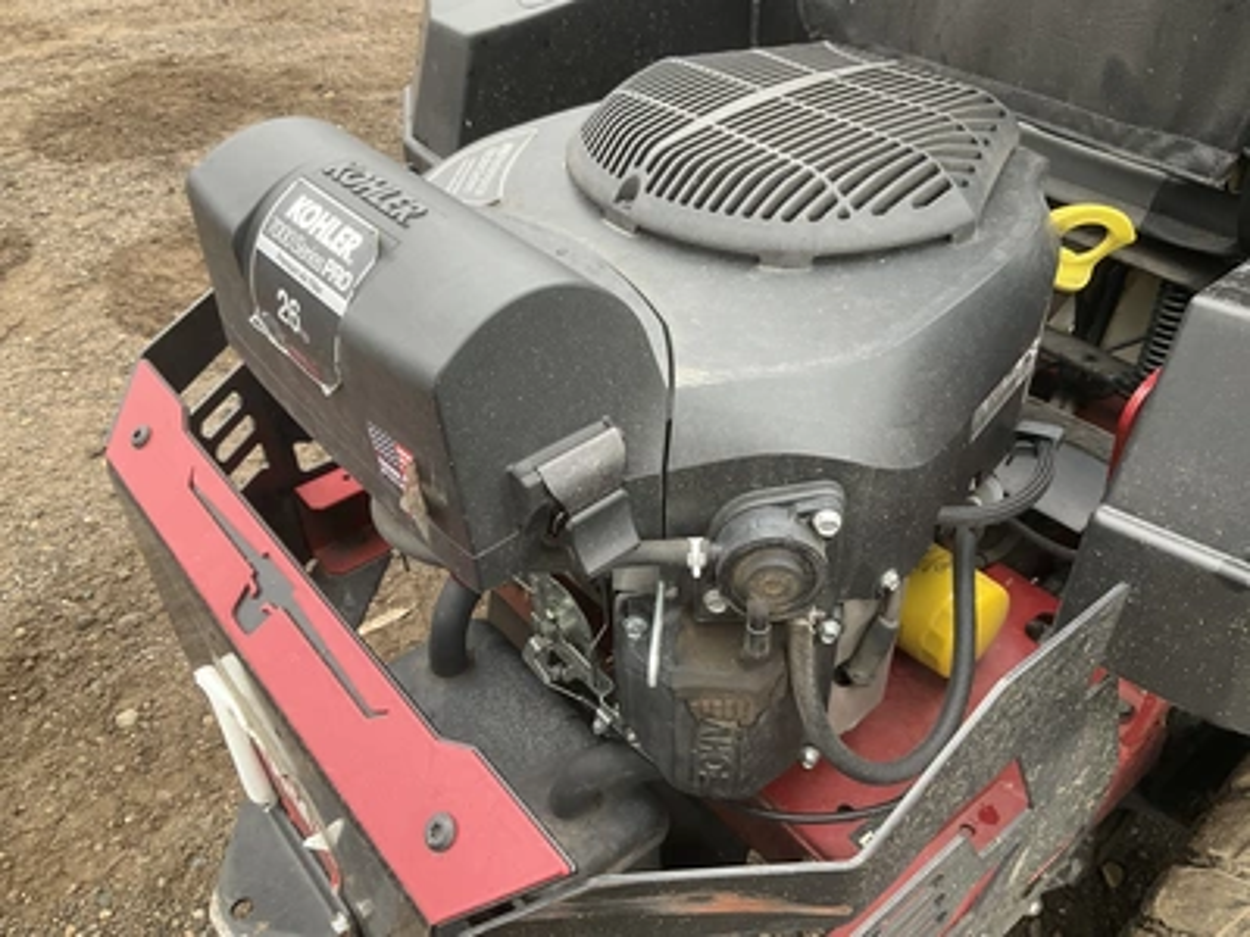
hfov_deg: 61.7
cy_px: 468
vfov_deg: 48.2
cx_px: 625
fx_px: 1047
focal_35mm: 29
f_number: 1.8
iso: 40
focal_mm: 3
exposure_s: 1/122
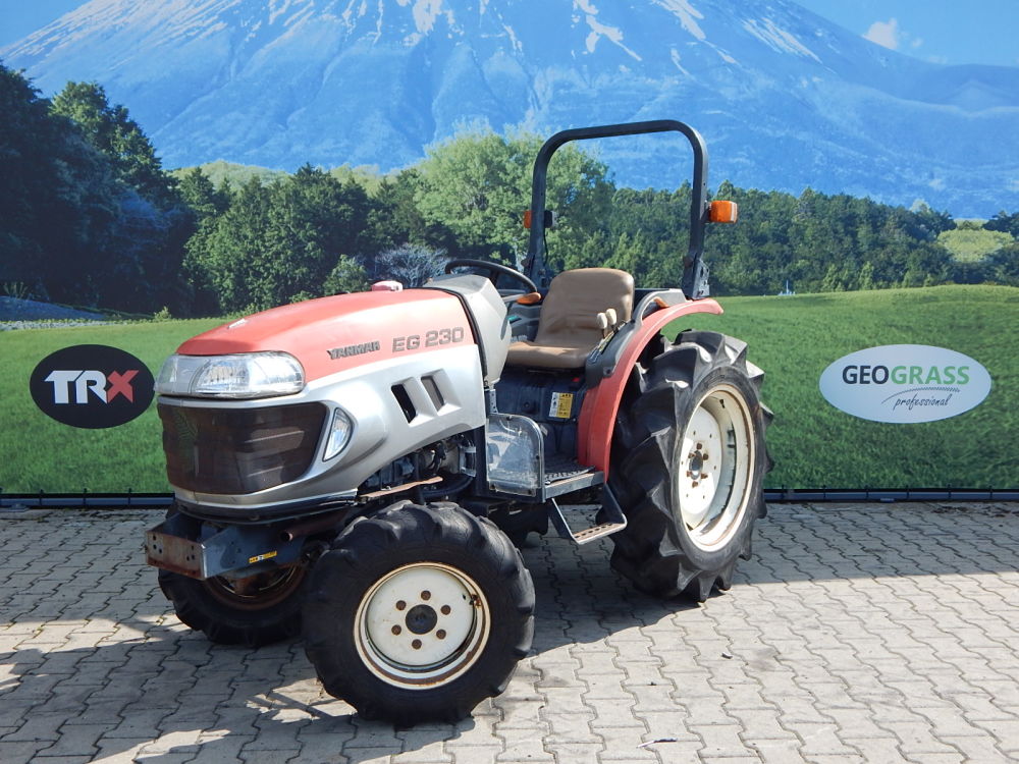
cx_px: 510
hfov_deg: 54.0
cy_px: 382
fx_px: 1001
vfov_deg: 41.8
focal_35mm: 34
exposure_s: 1/800
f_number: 3.3
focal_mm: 6.1
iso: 125
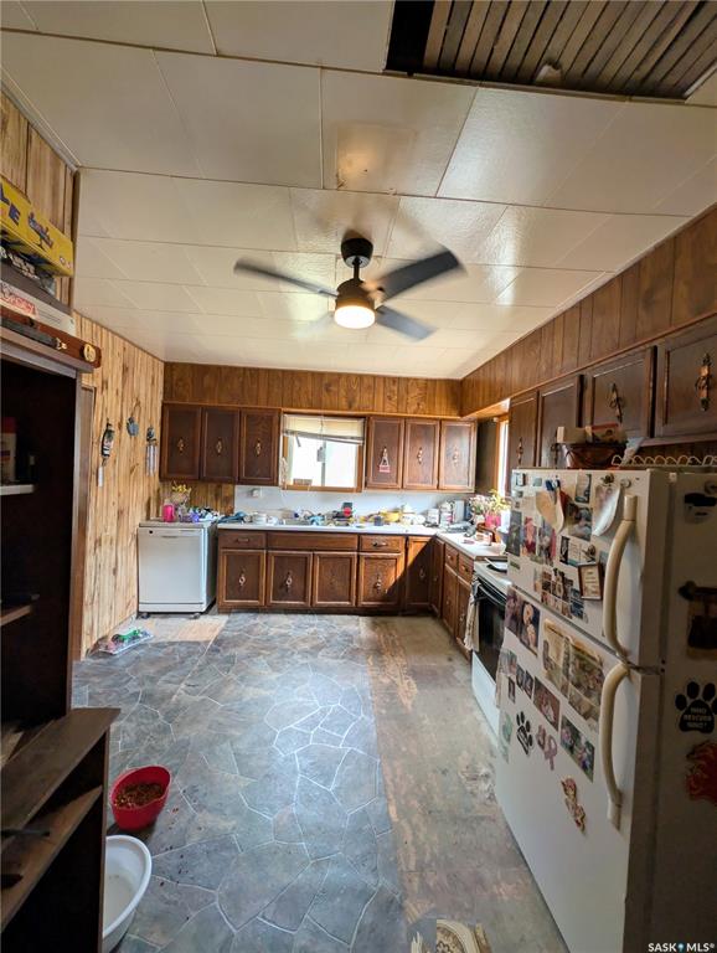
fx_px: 331
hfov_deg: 94.6
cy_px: 476
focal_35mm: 12
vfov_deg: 110.5
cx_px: 358
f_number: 1.7
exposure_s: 1/62
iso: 65
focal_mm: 2.02
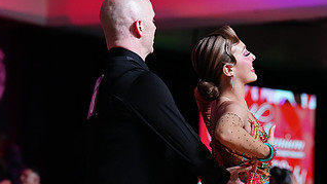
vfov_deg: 6.2
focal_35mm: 195
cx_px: 166
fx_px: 1691
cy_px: 227
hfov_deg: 11.0
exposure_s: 1/400
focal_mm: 102
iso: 4000
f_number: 4
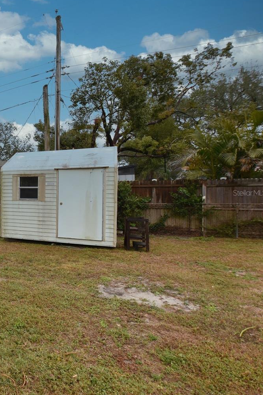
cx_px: -47
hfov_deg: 39.5
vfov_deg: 73.7
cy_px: 193
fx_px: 263
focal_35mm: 24
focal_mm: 10
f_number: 6.3
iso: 100
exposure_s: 1/160
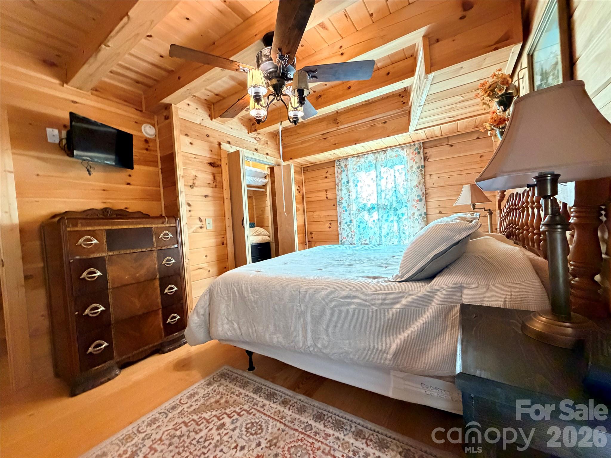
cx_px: 306
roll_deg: +4.4
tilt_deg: -1.7
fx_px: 247
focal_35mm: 14
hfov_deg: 102.1
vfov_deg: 85.7
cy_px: 229
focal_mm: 2.22
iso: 1000
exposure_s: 1/60
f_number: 2.2
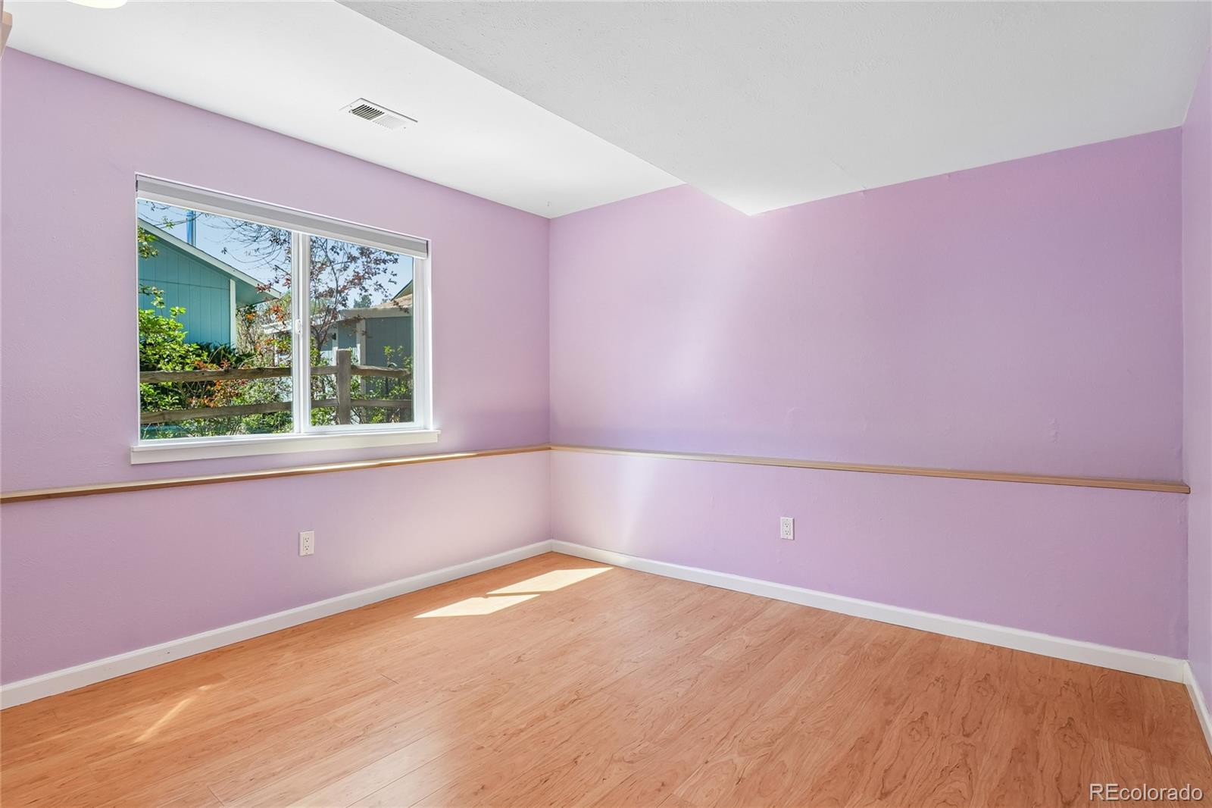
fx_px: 555
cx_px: 606
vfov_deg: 72.0
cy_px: 404
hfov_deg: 95.0
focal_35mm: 16
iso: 100
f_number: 8
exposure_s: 1/30
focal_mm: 11
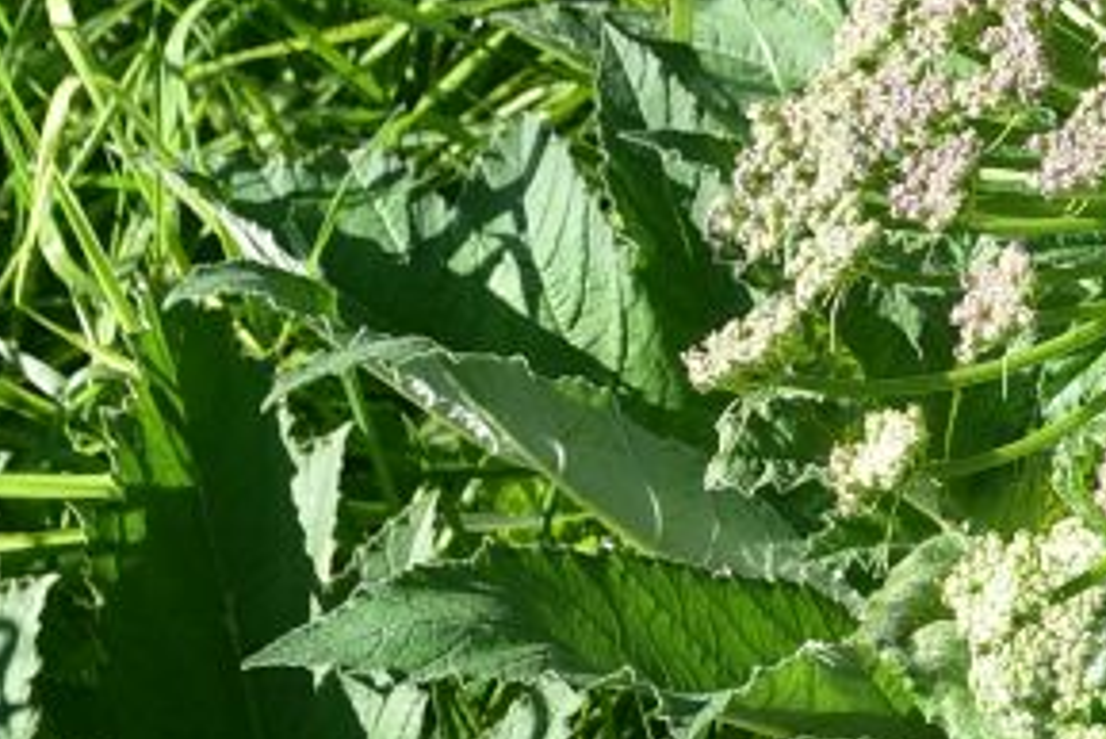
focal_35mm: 225
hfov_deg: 9.0
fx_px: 6916
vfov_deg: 6.1
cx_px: 1385
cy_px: 706
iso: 100
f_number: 8
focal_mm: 50
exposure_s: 1/125
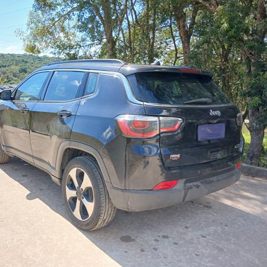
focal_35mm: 32
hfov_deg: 50.5
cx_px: 97
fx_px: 279
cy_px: 134
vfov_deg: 51.1
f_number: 1.8
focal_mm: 3.98
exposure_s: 1/158
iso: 20
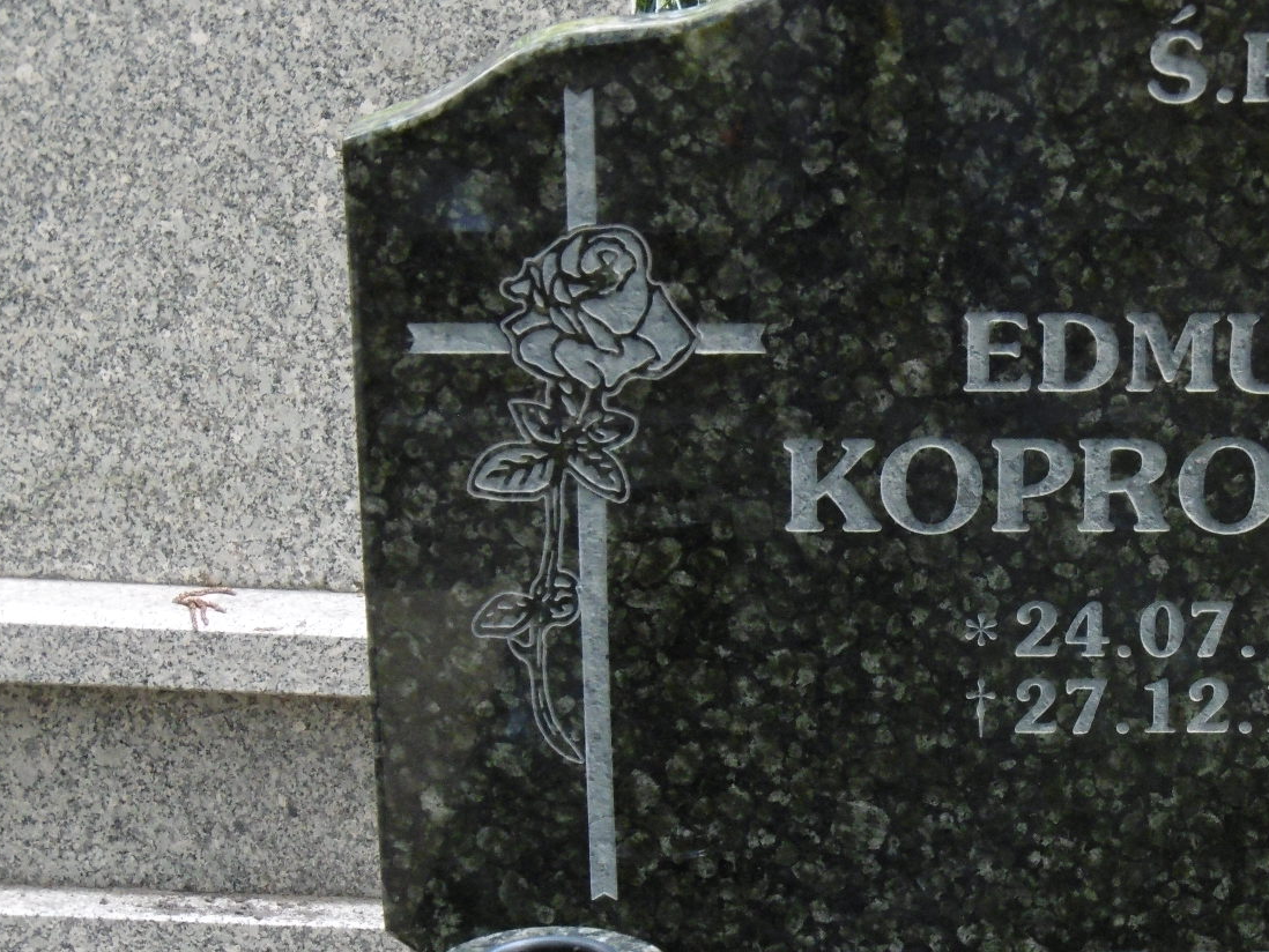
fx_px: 4033
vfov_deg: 13.4
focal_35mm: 110
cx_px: 1077
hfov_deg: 17.7
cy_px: 730
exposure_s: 1/60
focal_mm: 10.5
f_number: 4.2
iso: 160
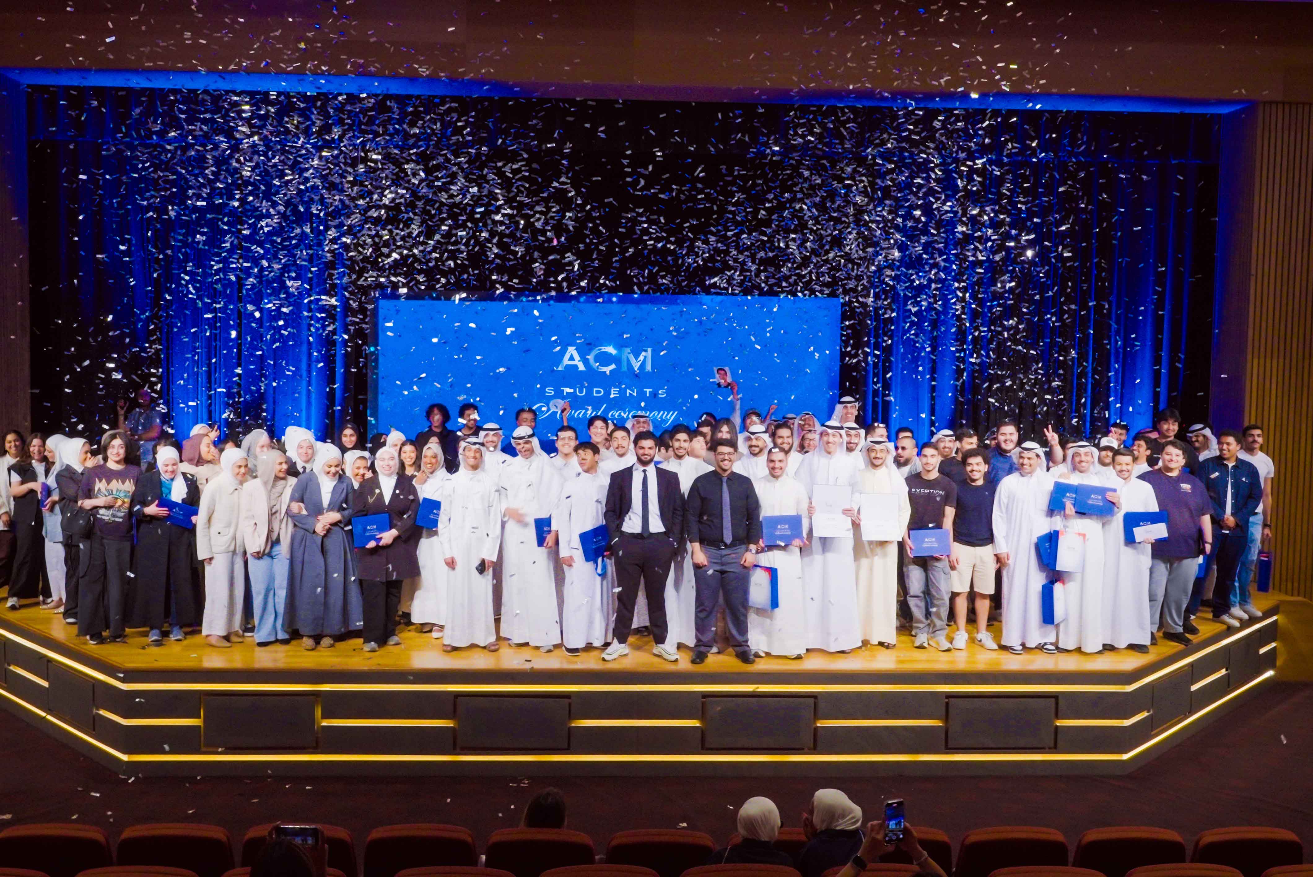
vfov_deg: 41.2
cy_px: 438
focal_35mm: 32
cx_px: 656
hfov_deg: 58.7
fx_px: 1168
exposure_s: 1/80
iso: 12800
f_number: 13
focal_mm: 32
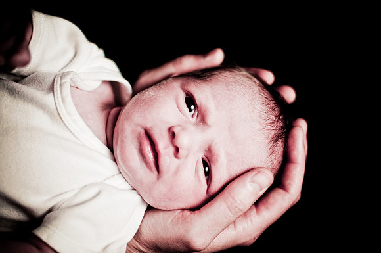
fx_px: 555
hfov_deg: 37.9
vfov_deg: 25.7
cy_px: 126
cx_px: 190
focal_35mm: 52
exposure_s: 1/320
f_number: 1.8
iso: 250
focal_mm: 35
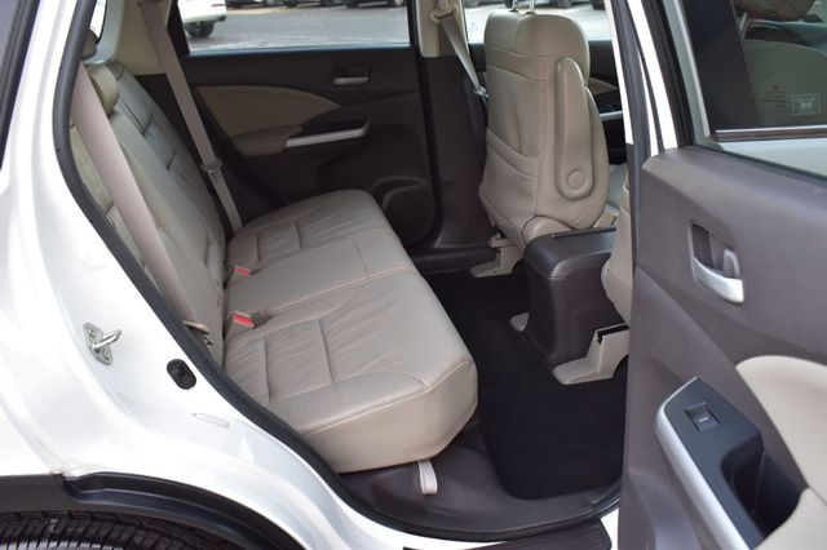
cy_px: 275
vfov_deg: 39.9
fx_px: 758
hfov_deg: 57.2
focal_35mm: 33
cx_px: 414
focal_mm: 22
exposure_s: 1/20
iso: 400
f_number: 6.3
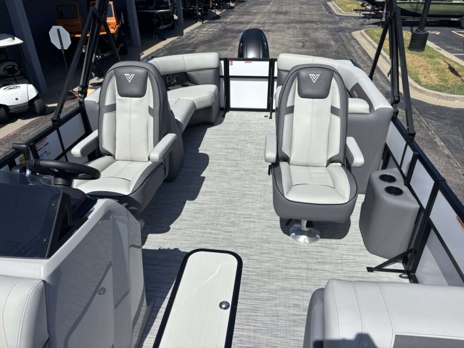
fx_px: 348
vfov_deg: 53.1
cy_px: 174
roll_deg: +1.7
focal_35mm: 26
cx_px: 232
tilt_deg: -28.1
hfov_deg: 67.3
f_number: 1.6
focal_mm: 5.96
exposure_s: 1/5952
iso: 50
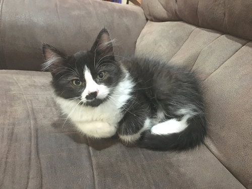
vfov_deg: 48.2
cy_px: 94
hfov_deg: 61.7
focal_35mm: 29
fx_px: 211
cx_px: 126
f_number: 2.2
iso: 400
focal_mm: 4.15
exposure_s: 1/15
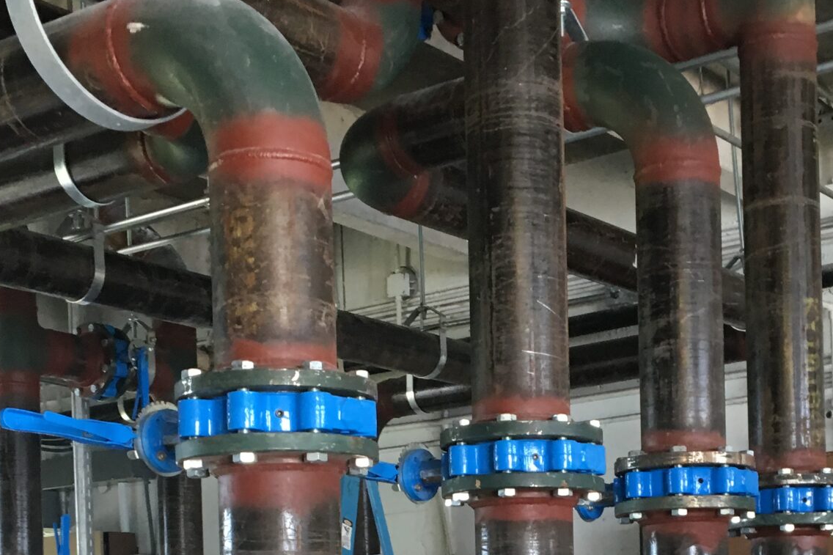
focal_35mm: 68
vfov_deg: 19.1
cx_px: 510
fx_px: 1573
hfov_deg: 29.6
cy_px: 631
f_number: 2.2
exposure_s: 1/30
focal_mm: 4.15
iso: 40
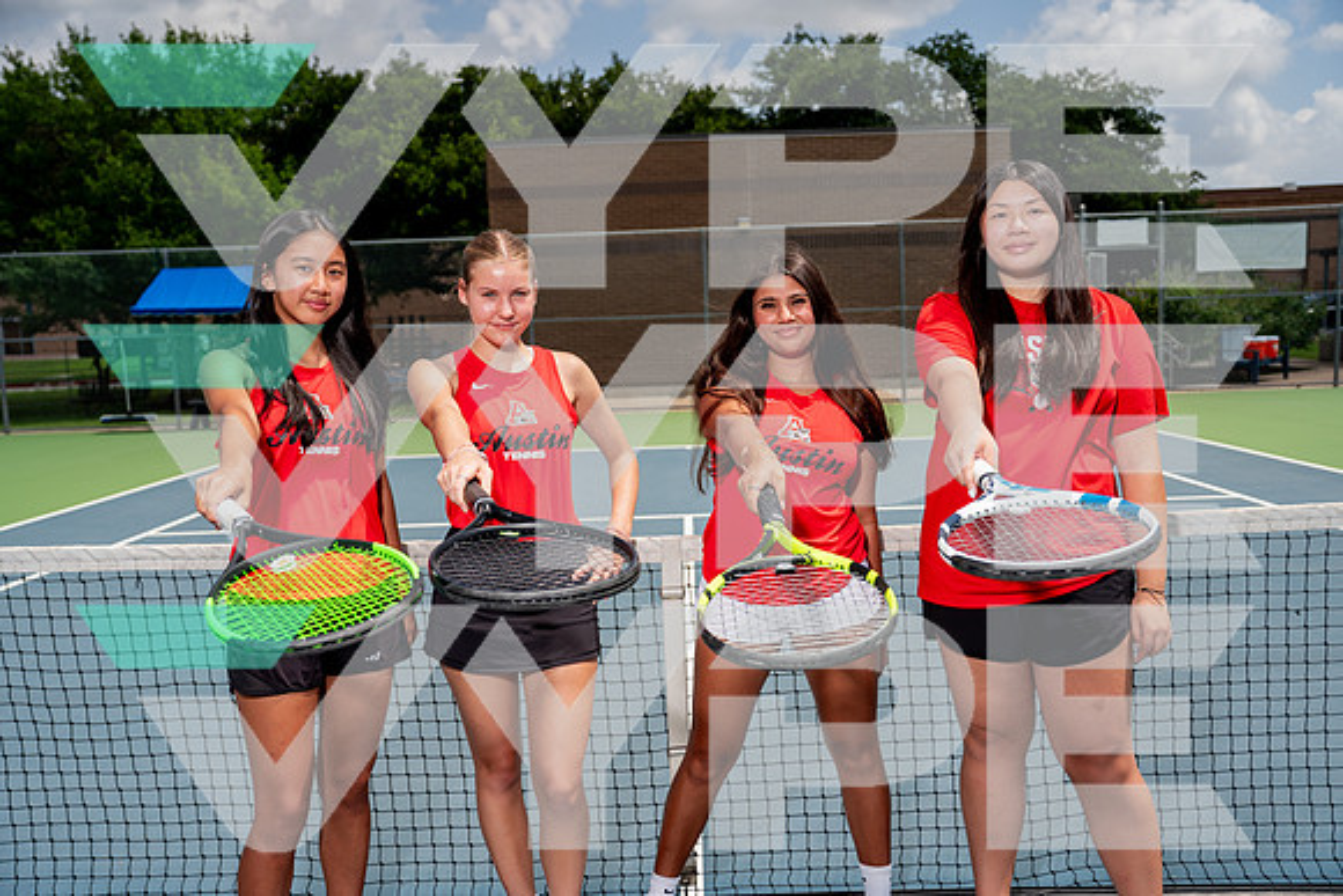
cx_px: 672
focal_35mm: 34
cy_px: 448
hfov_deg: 55.8
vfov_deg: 38.9
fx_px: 1269
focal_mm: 34
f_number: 4
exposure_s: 1/1250
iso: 100
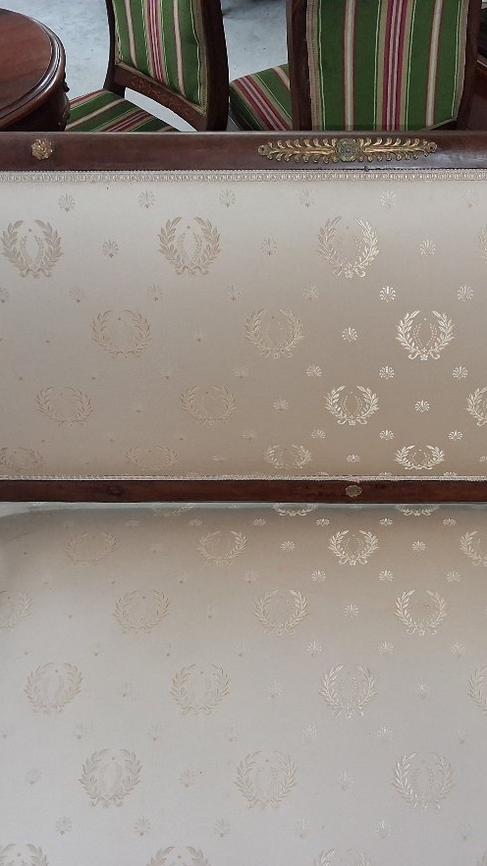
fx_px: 918
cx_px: 372
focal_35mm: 40
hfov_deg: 29.2
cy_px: 441
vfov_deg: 50.5
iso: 400
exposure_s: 1/100
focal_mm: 4
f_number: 1.8
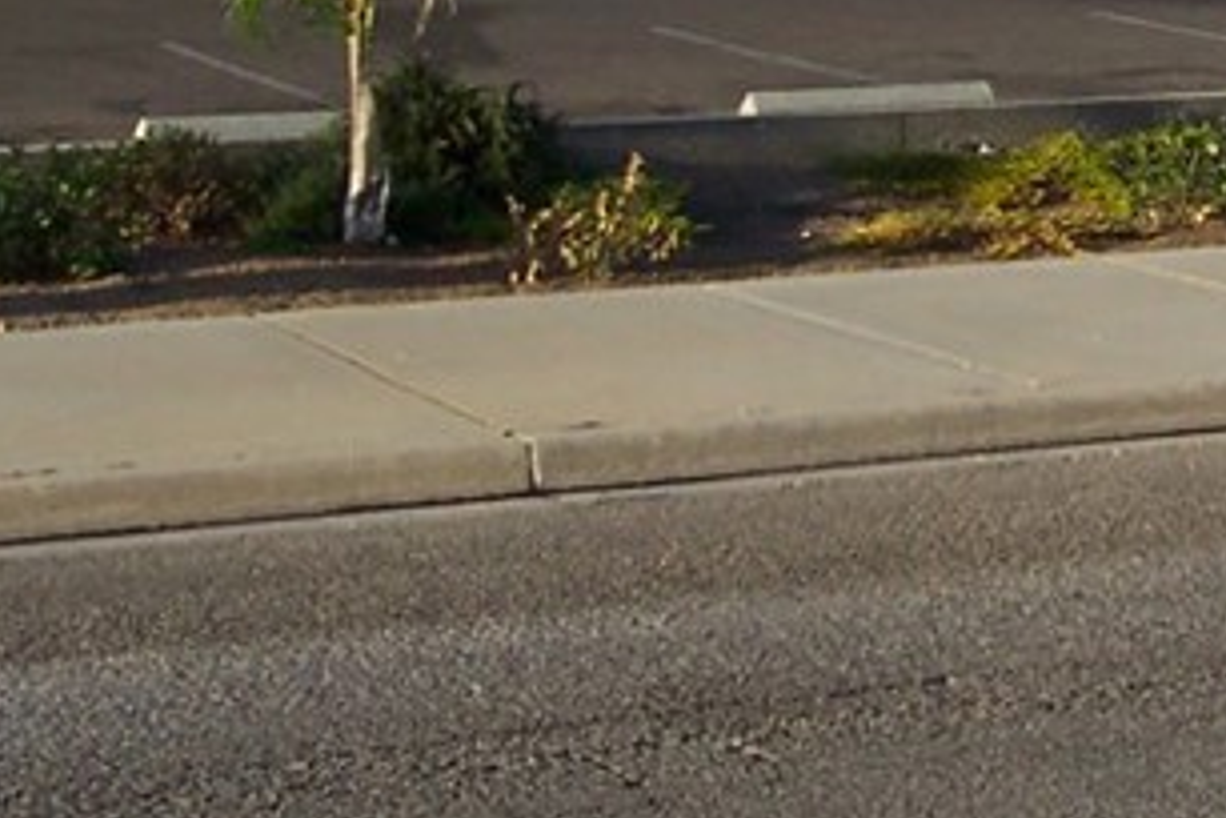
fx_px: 4325
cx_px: 1787
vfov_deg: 10.4
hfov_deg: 15.1
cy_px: -407
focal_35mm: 127
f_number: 4.8
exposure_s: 1/350
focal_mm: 8
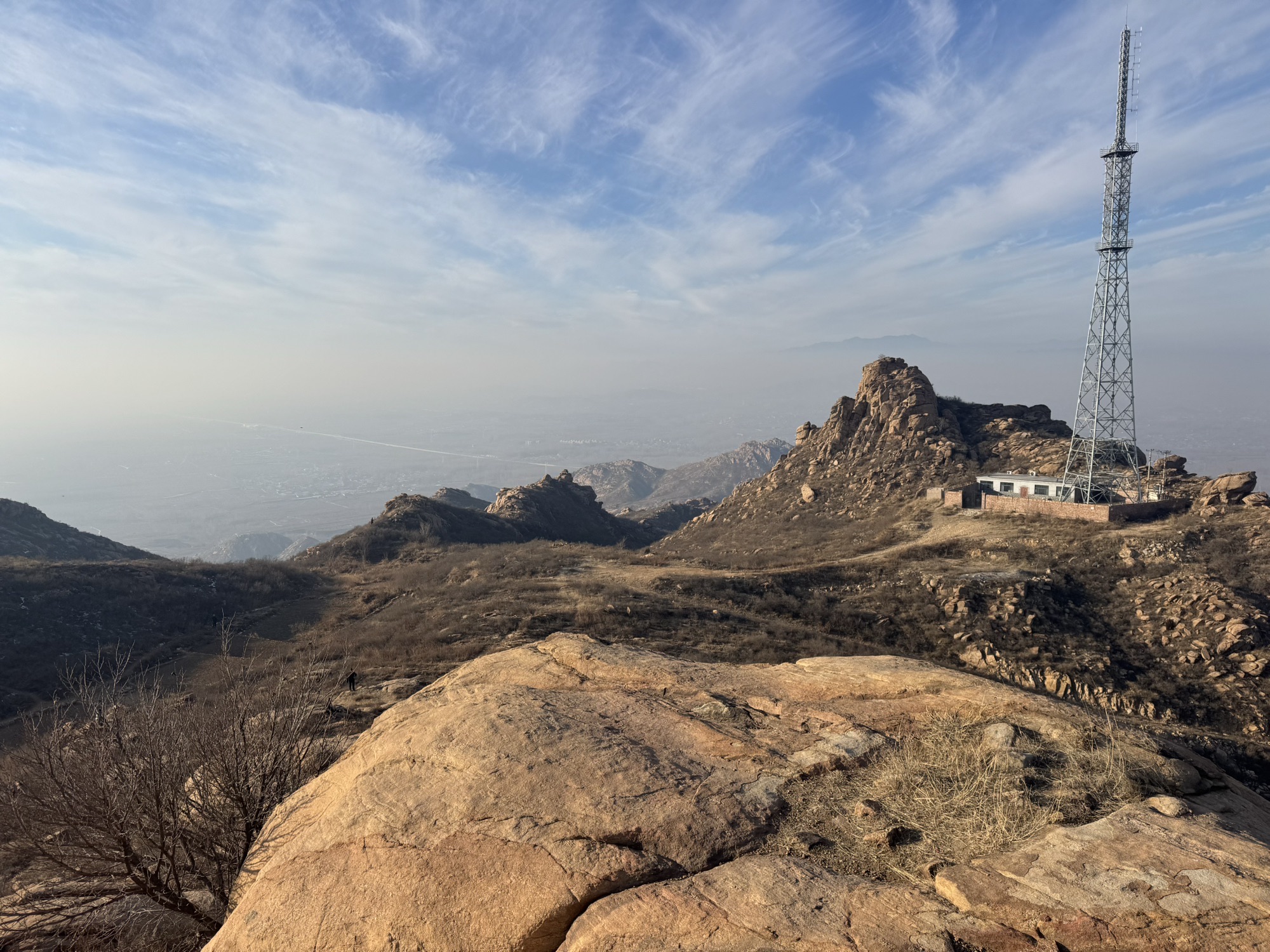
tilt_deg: -7.3
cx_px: 635
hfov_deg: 71.6
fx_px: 881
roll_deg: +1.3
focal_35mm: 24
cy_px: 476
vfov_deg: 56.8
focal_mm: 6.76
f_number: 1.78
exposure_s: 1/5814
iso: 80
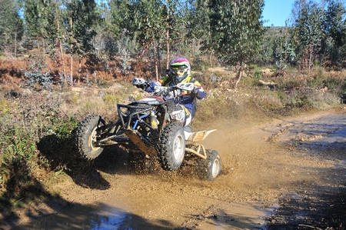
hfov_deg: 35.1
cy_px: 115
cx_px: 173
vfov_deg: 23.7
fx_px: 547
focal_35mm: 57
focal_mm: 38
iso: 400
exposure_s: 1/800
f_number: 5.6
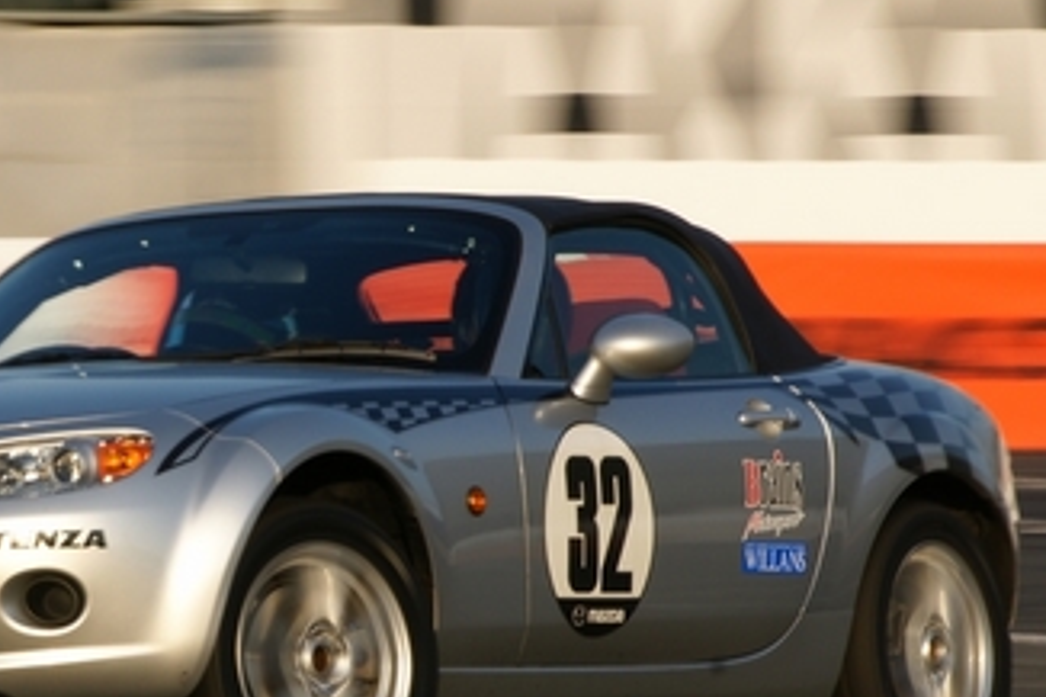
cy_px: 573
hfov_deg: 4.3
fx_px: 13881
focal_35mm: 478
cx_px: 45
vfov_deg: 2.9
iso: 100
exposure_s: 1/40
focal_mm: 160
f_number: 18
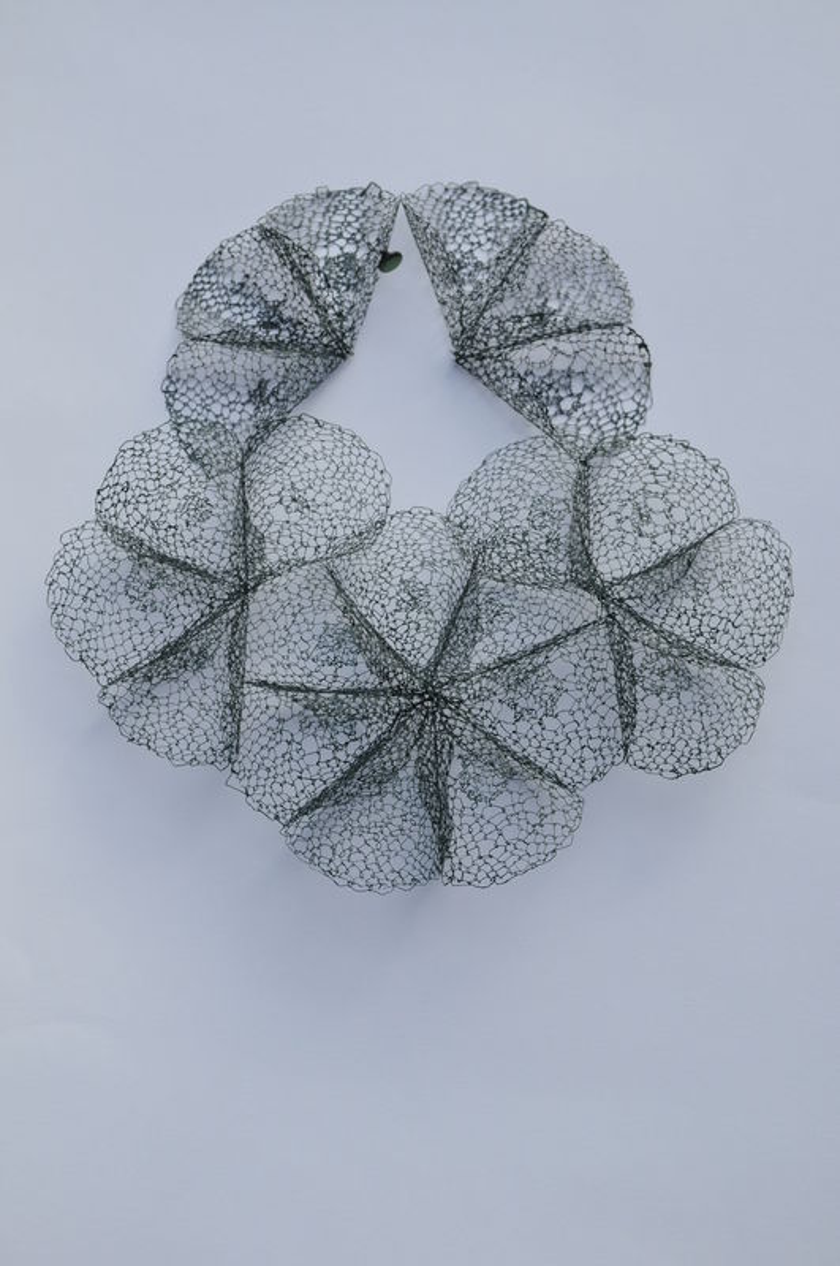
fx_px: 2370
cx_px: 420
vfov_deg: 29.9
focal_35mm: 68
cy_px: 633
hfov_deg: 20.1
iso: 200
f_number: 8
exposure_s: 1/250
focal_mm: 45
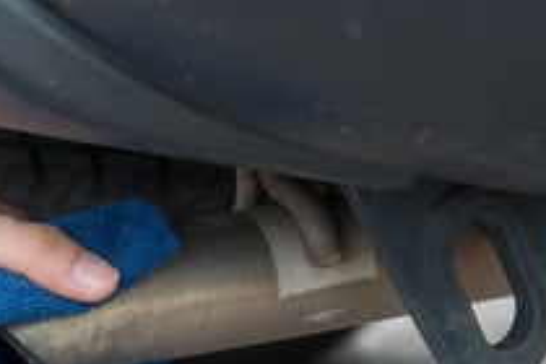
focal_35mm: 137
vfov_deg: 10.0
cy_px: 330
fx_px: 2078
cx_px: 70
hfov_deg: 14.8
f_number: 5
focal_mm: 60
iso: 200
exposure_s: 1/60
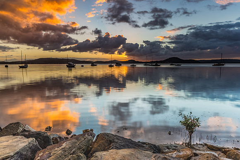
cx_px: 120
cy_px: 80
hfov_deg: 73.4
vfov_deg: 52.9
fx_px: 161
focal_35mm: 24
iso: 50
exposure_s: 1/2
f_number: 11
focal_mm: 16
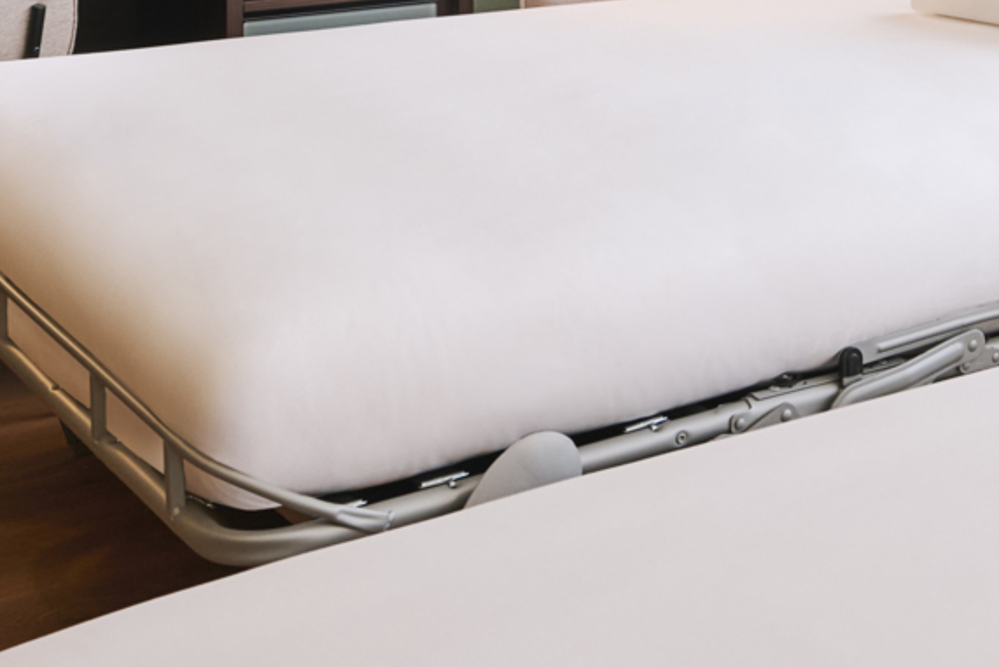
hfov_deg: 27.1
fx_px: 1991
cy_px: -328
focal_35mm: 72
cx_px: 912
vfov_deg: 17.2
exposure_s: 1/13
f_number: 10
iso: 400
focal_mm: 20.5
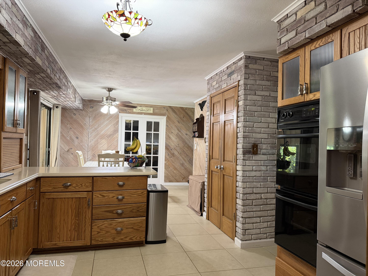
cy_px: 138
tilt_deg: +1.4
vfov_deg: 56.8
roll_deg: -1.3
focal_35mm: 24
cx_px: 184
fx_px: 255
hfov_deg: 71.6
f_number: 1.78
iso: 320
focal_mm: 6.76
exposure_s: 1/60
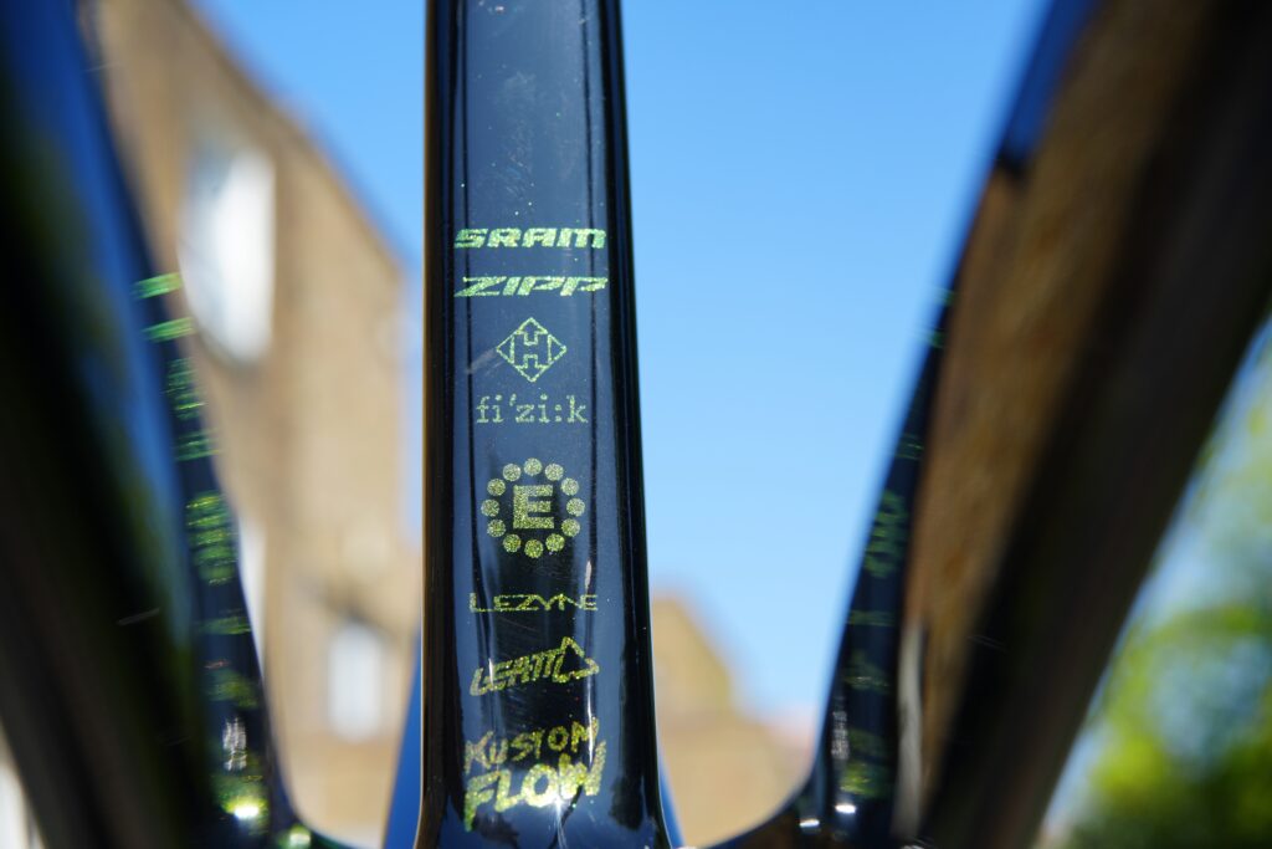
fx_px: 1767
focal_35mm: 50
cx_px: 636
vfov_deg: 27.0
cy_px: 424
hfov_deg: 39.6
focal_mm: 50
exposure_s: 1/160
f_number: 7.1
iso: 100
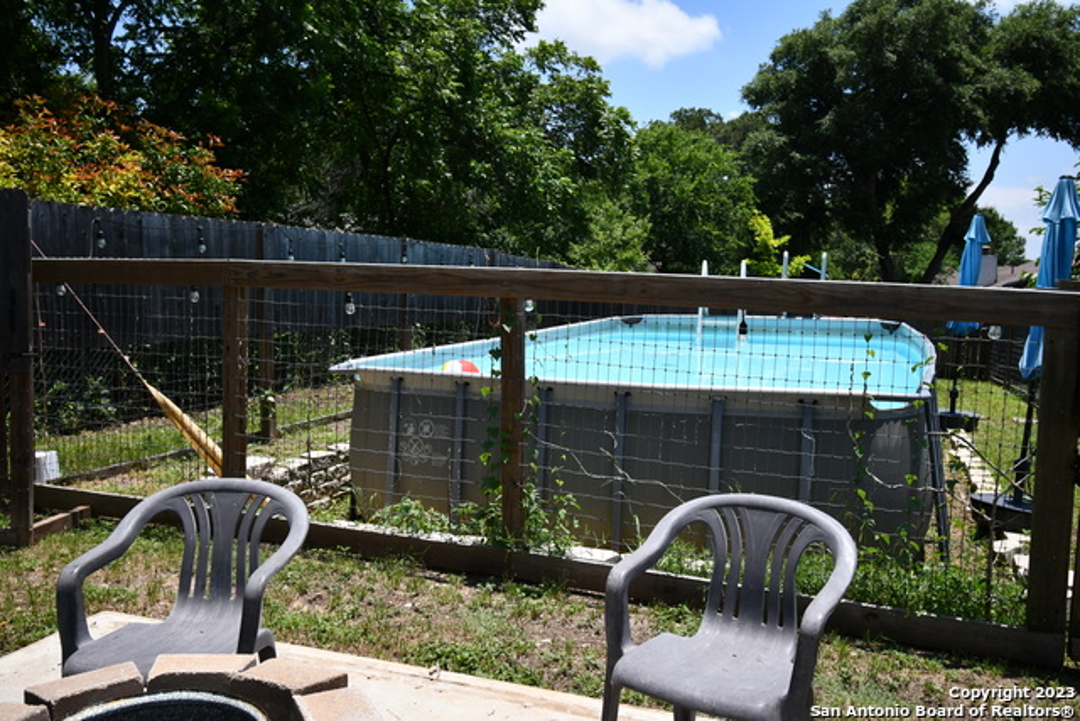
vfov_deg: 43.6
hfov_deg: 61.9
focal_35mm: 30
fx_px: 900
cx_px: 540
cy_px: 360
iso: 640
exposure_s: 1/3200
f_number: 6.3
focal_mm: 20
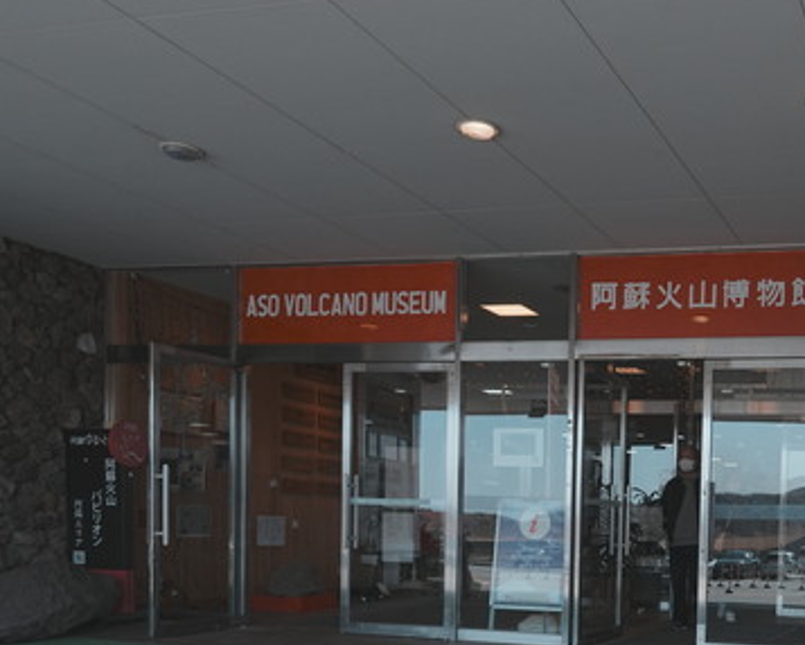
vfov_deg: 34.6
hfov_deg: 41.0
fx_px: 977
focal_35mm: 41
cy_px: 571
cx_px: 735
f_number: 5.6
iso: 320
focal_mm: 20
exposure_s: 1/1000
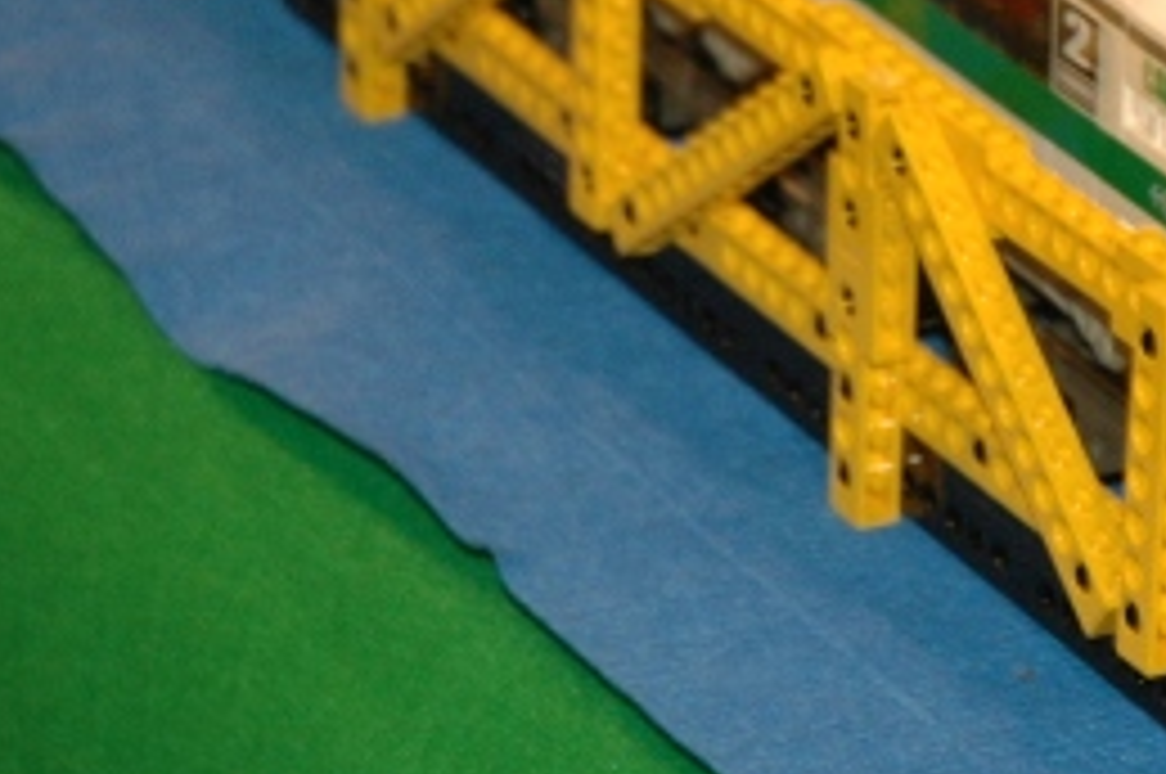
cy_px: 380
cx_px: 1396
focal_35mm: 278
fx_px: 8993
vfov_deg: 4.9
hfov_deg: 7.4
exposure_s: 1/60
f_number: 4.5
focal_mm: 60
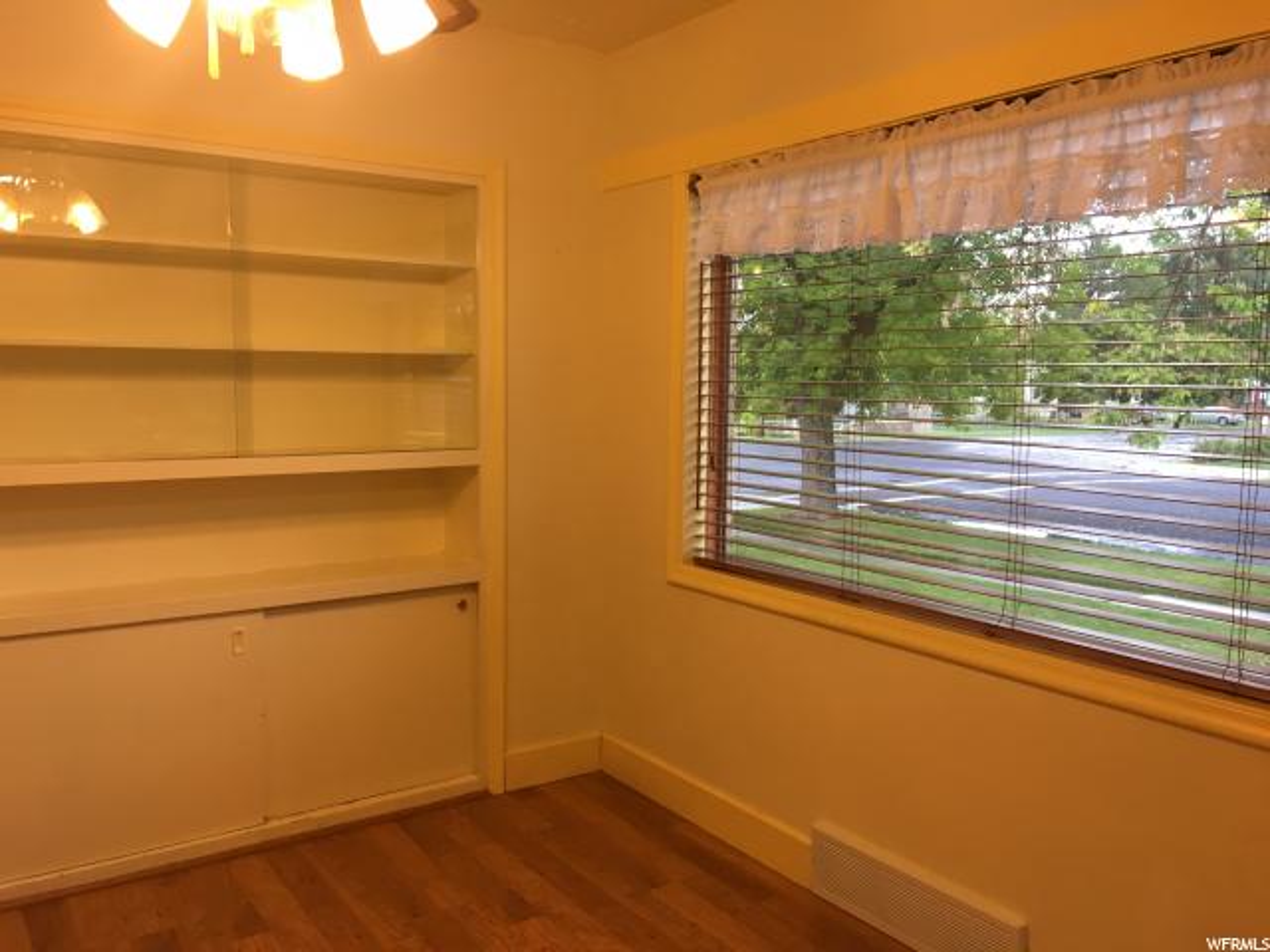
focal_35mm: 29
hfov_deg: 61.7
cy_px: 476
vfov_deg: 48.2
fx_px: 1064
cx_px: 635
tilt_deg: -5.6
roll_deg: -0.8
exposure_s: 1/30
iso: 50
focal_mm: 4.15
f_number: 2.2
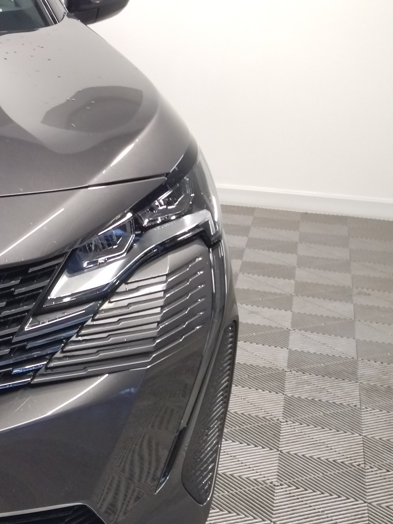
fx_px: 1090
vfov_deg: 27.0
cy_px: 254
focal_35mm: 72
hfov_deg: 17.5
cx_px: -258
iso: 110
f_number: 1.79
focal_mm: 4.74
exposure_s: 1/33
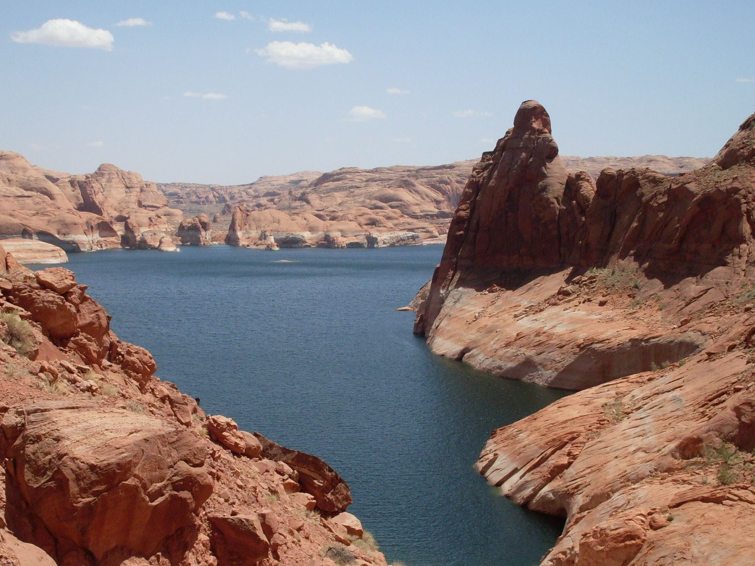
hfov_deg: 36.8
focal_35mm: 52
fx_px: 1134
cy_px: 329
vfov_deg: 28.0
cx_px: 384
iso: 80
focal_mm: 6.3
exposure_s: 1/250
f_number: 8.4
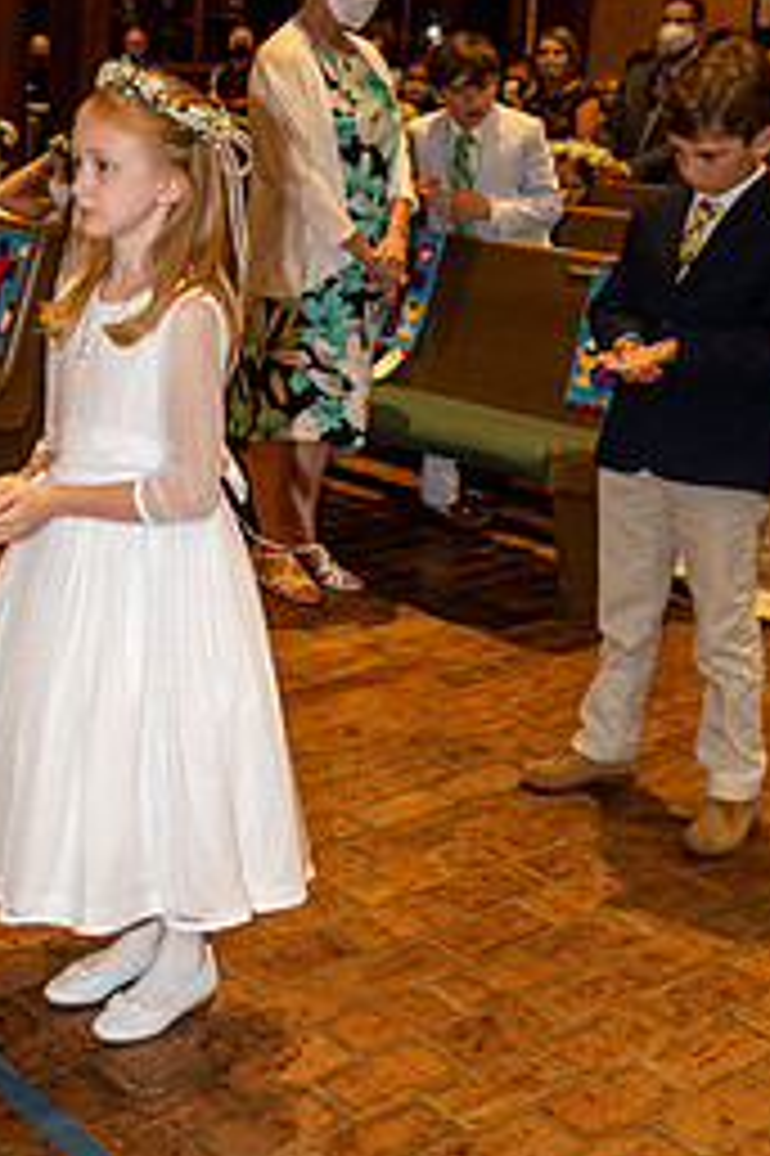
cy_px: 481
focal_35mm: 56
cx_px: 146
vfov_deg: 35.6
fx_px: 1799
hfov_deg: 23.8
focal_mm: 32
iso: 1600
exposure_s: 1/125
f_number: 5
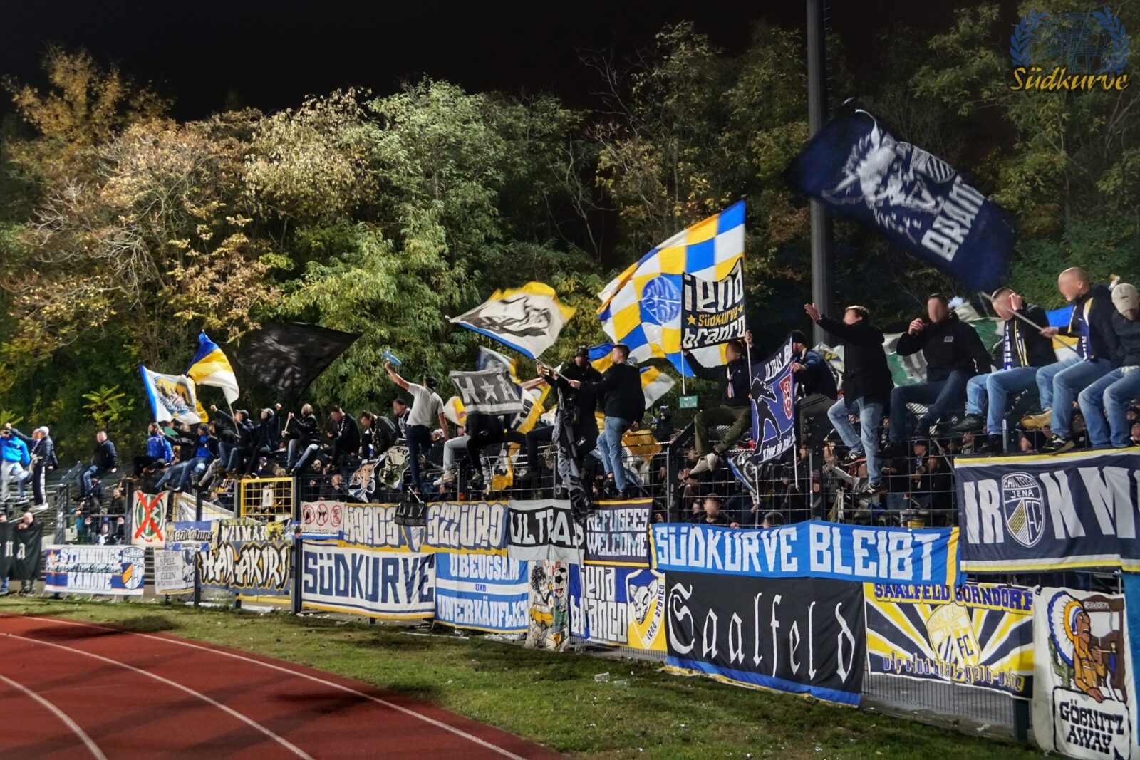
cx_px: 570
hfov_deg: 49.5
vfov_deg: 34.2
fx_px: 1235
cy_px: 380
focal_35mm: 39
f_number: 4
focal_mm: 26
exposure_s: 1/60
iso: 8000
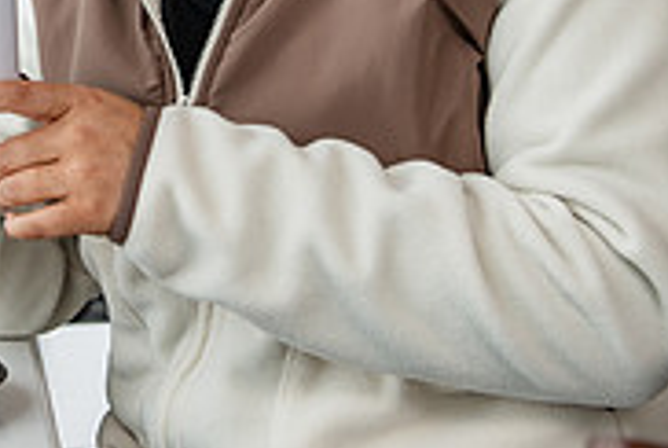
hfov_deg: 14.3
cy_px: -105
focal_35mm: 140
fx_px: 2602
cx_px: -66
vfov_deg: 9.7
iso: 320
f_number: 4
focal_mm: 44
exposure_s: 1/200
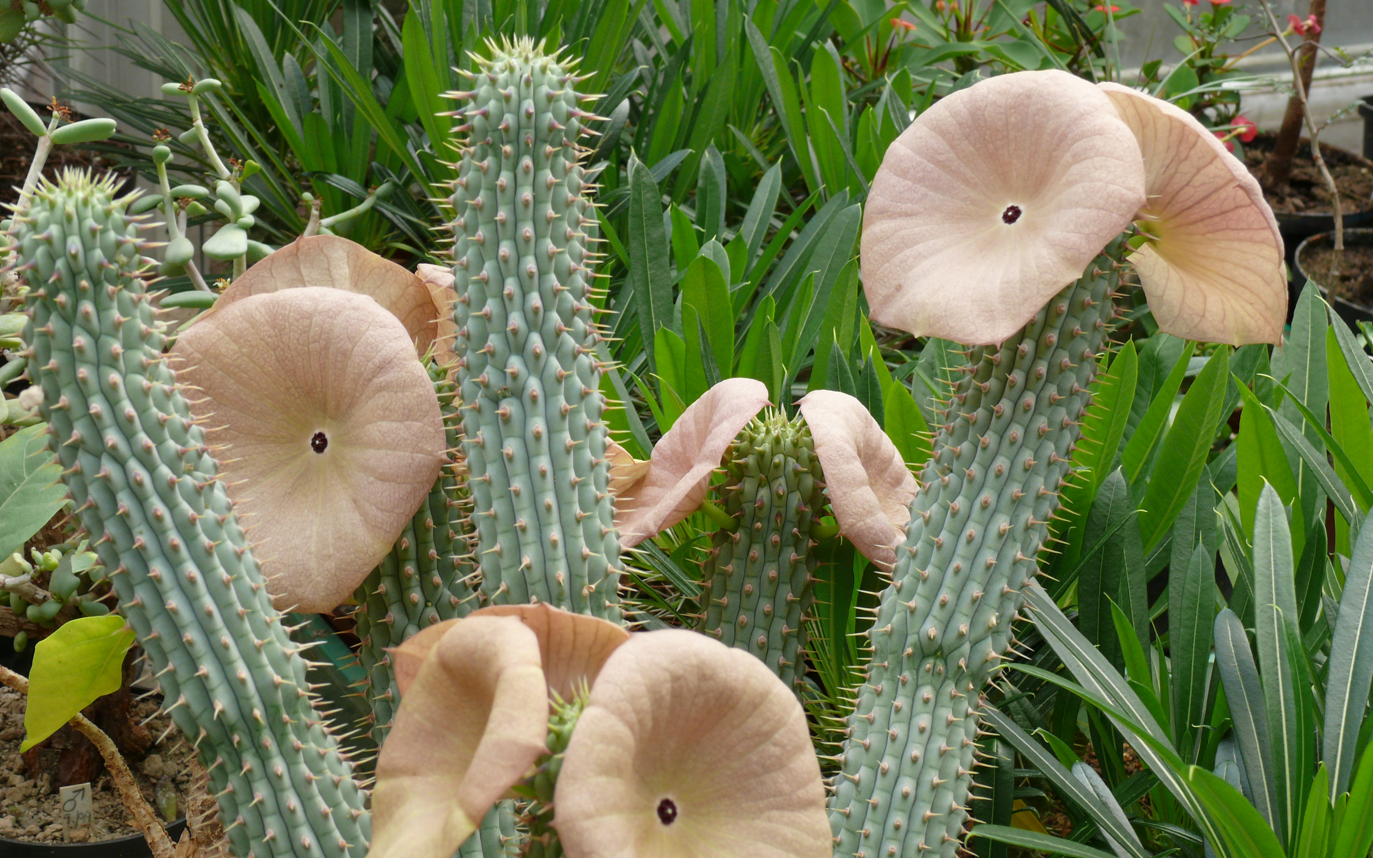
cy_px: 450
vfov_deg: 14.5
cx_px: 689
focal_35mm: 90
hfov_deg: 23.0
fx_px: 3368
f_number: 5.6
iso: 100
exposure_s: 1/60
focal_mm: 17.7
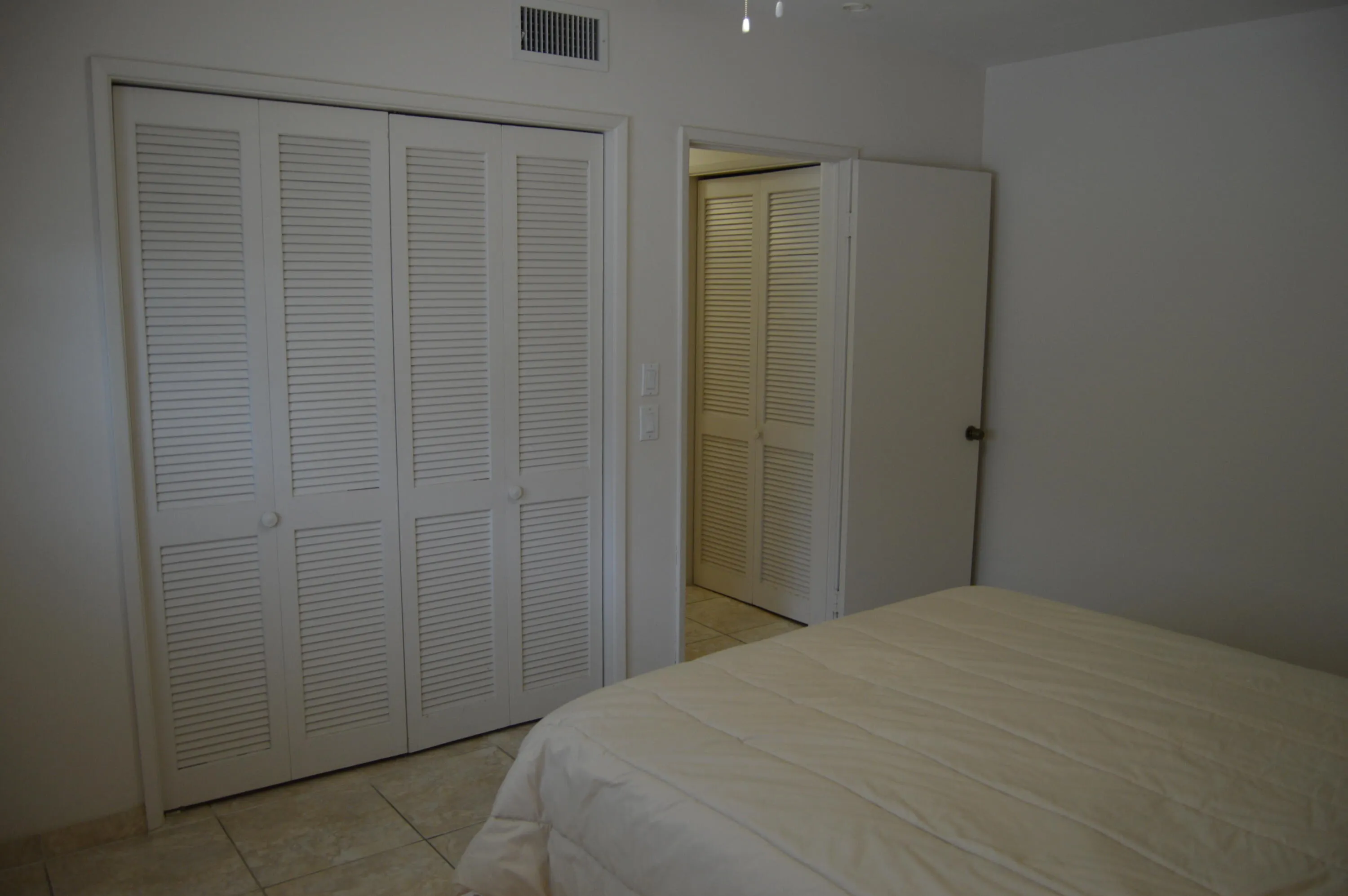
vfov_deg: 47.8
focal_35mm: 27
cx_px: 674
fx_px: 1010
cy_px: 448
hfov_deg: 67.4
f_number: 3.5
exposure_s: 1/60
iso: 400
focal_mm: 18
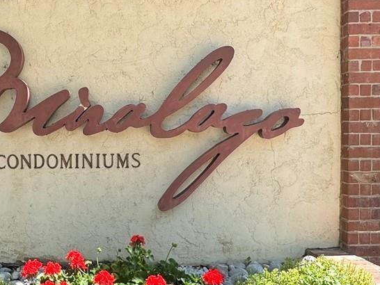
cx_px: 111
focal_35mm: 41
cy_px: 149
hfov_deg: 44.7
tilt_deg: -2.0
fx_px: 450
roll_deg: +1.0
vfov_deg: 35.2
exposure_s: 1/556
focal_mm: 2.22
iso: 40
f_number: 2.2
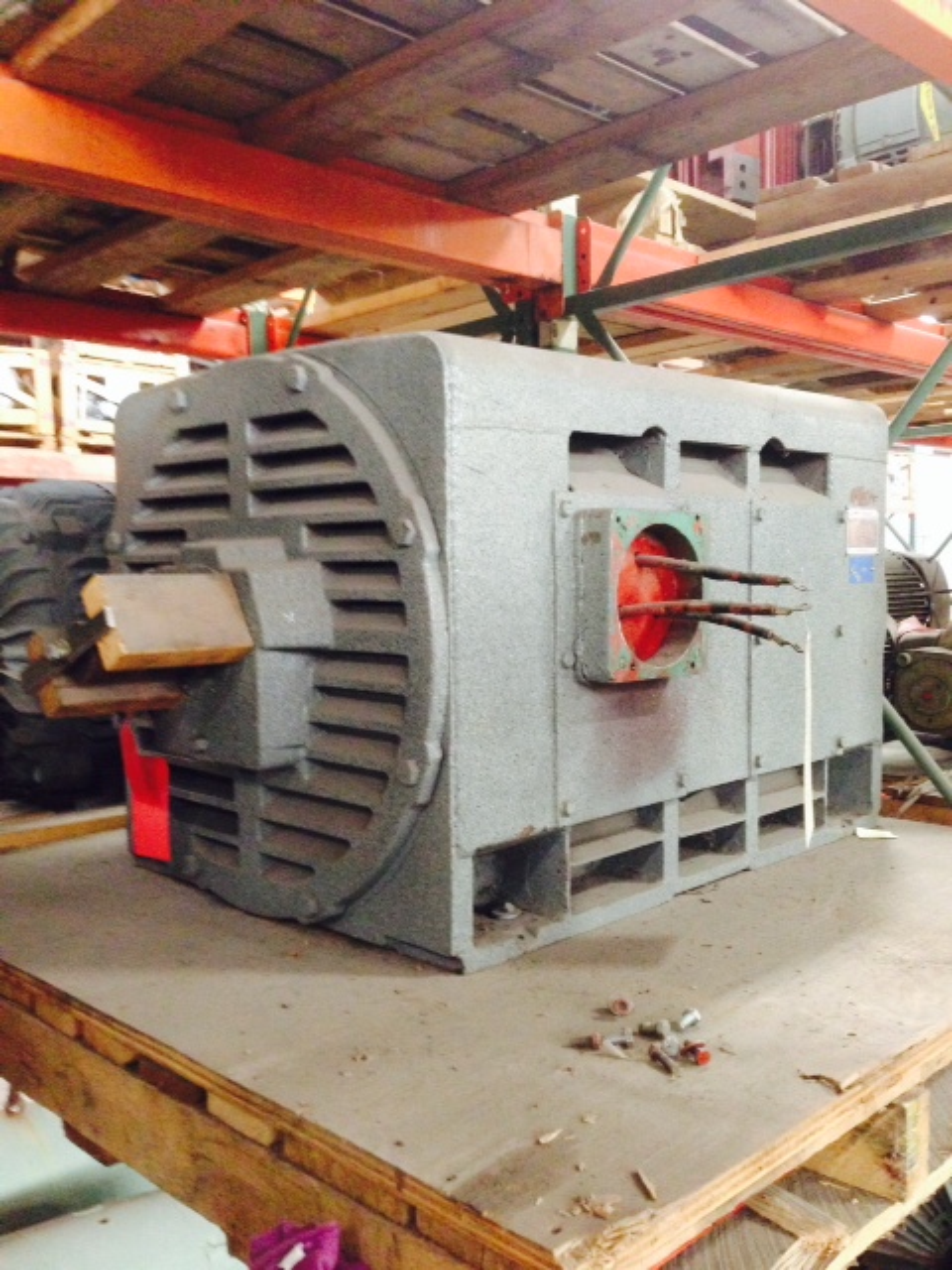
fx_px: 1210
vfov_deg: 55.4
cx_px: 476
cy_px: 635
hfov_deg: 42.9
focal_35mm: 33
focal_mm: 4.12
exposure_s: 1/20
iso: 400
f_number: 2.4
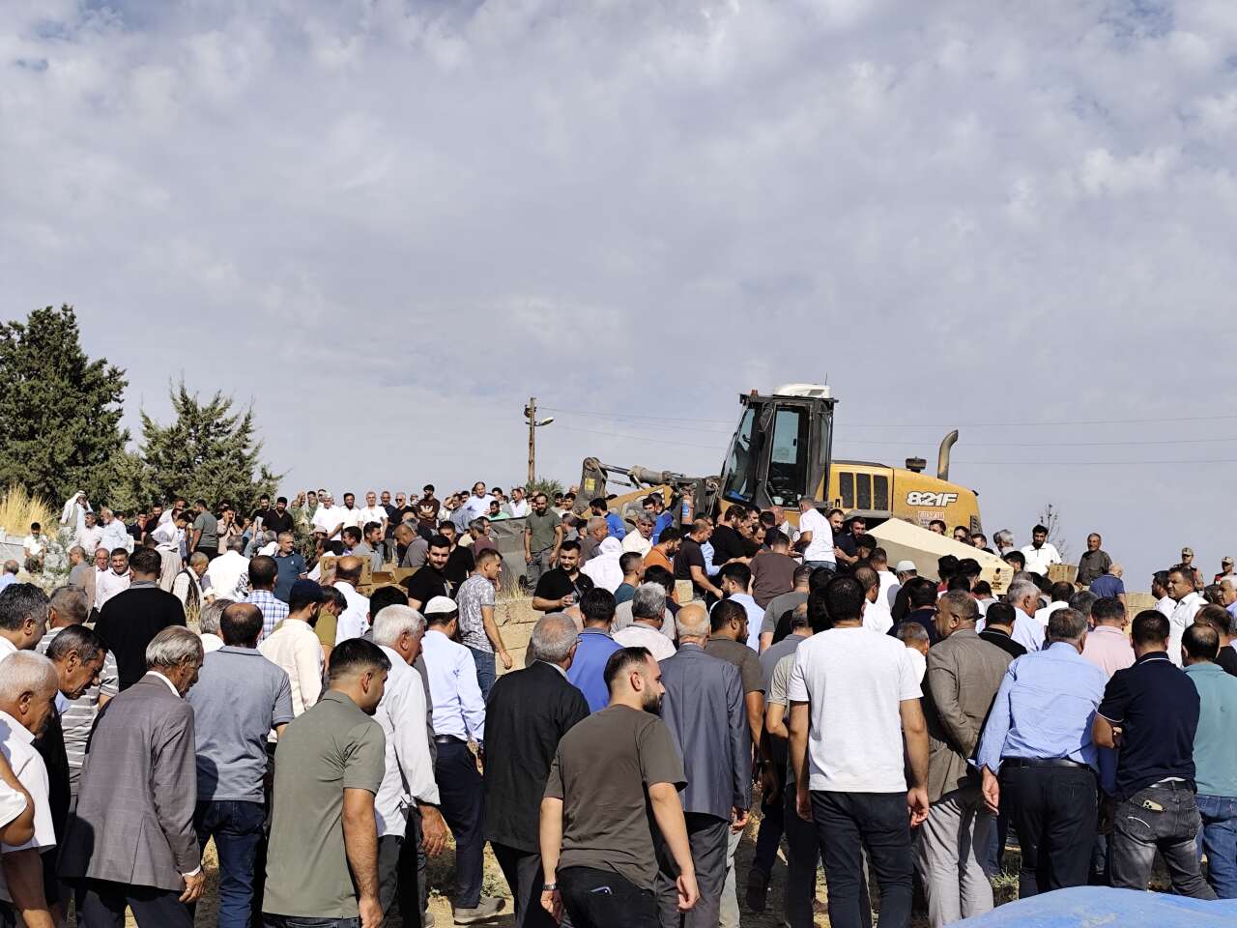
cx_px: 618
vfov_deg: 31.5
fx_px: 1644
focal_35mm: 46
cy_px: 464
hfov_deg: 41.2
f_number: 1.65
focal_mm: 6.14
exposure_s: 1/1226
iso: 50
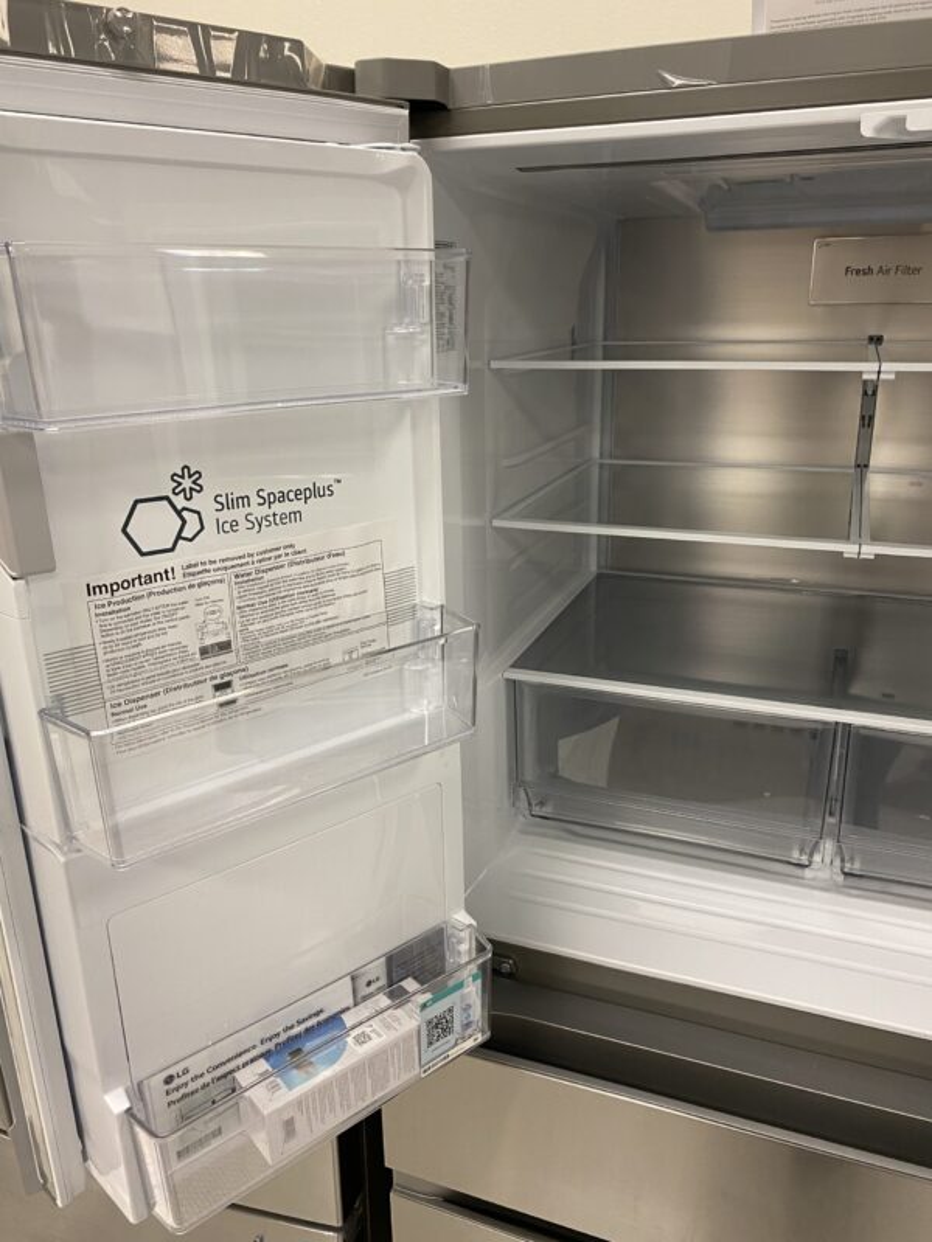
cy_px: 621
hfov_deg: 53.1
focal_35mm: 26
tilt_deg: -16.6
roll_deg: +1.0
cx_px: 466
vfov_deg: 67.3
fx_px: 933
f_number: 1.8
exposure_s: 1/66
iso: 125
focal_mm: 4.25
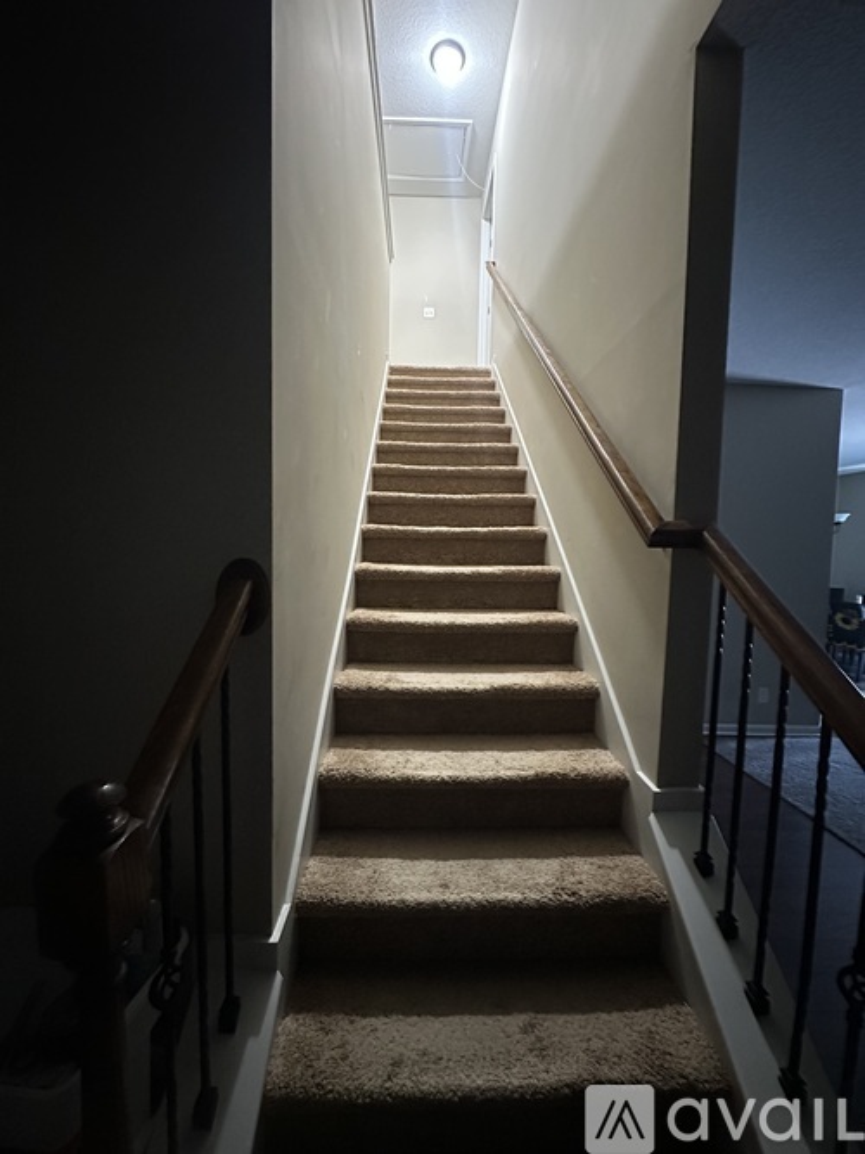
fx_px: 467
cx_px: 432
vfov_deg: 102.1
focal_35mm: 14
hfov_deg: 85.7
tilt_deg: -3.1
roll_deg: -2.6
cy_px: 577
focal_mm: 2.22
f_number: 2.2
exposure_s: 1/40
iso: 1250
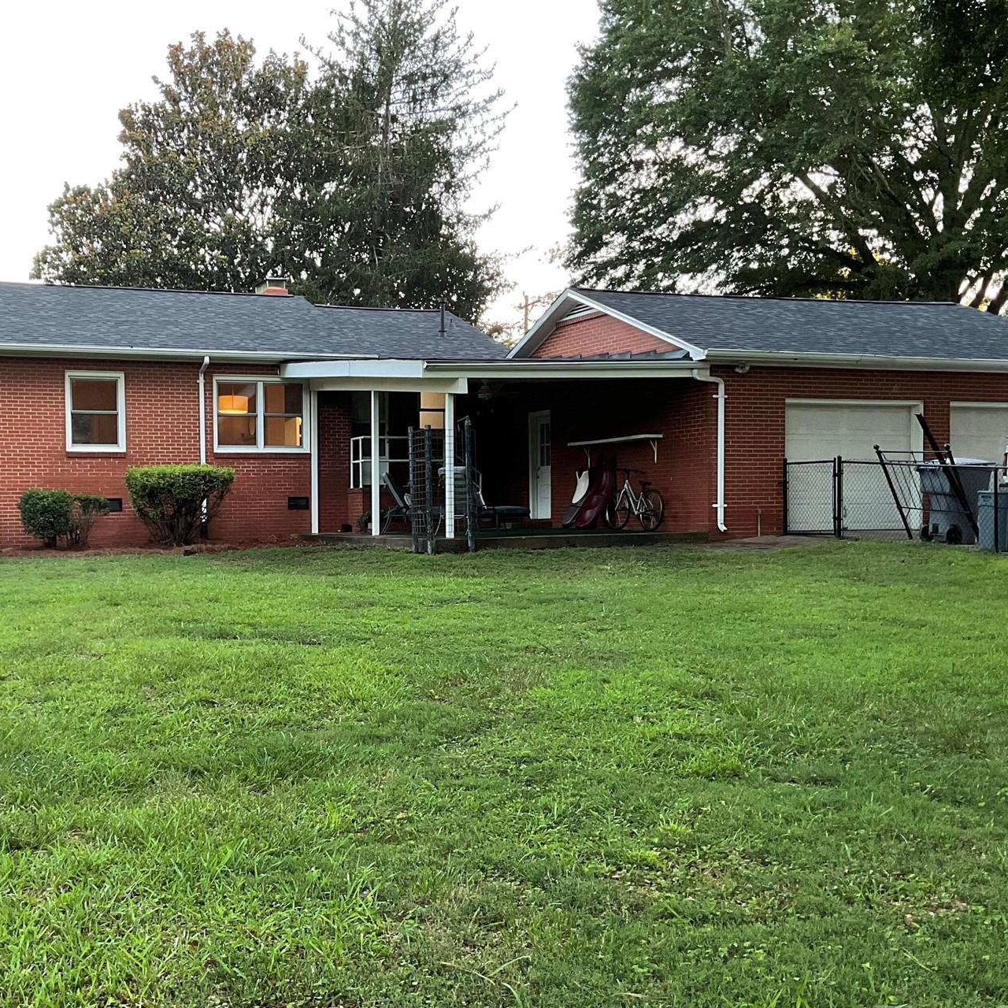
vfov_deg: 40.9
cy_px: 555
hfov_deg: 40.3
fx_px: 1351
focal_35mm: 41
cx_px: 318
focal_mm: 3
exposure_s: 1/60
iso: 80
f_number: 1.8
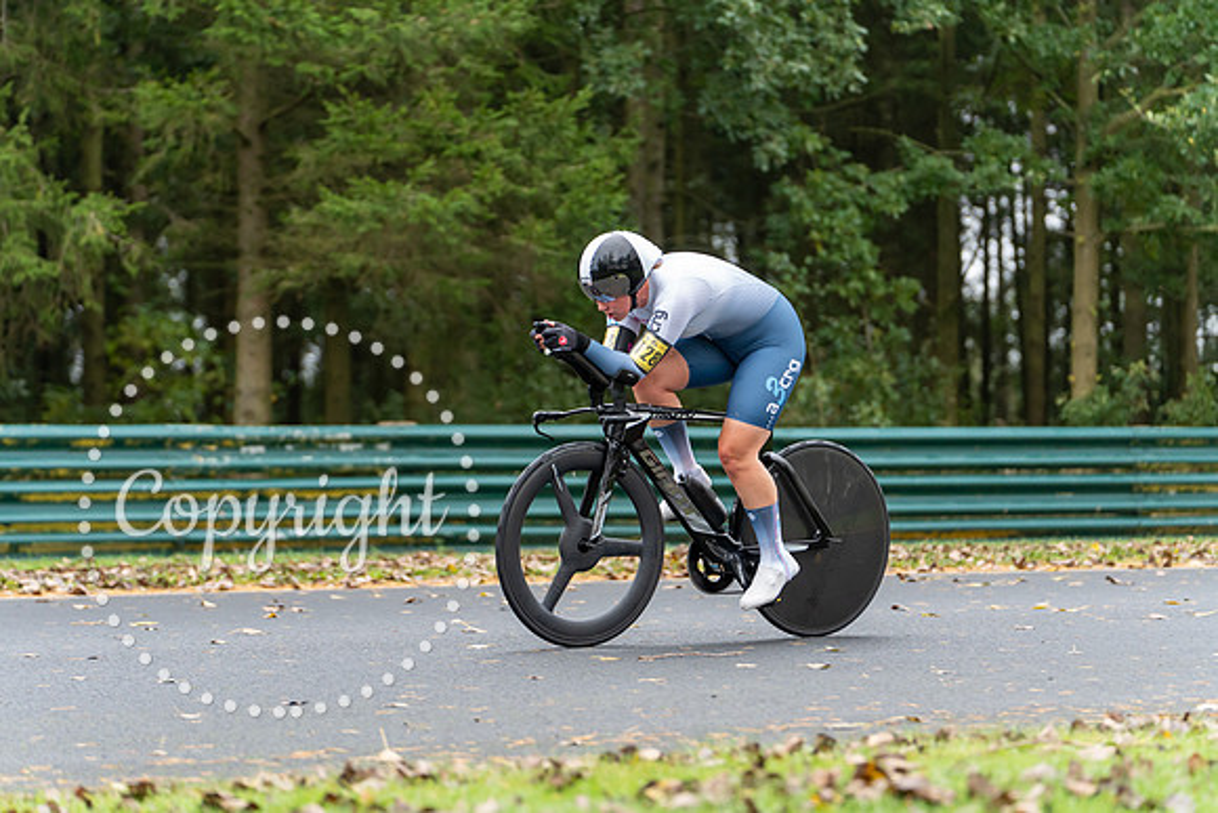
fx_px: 3858
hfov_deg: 17.9
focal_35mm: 114
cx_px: 609
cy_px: 406
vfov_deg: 12.0
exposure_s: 1/1250
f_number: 2.8
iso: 1600
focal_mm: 114
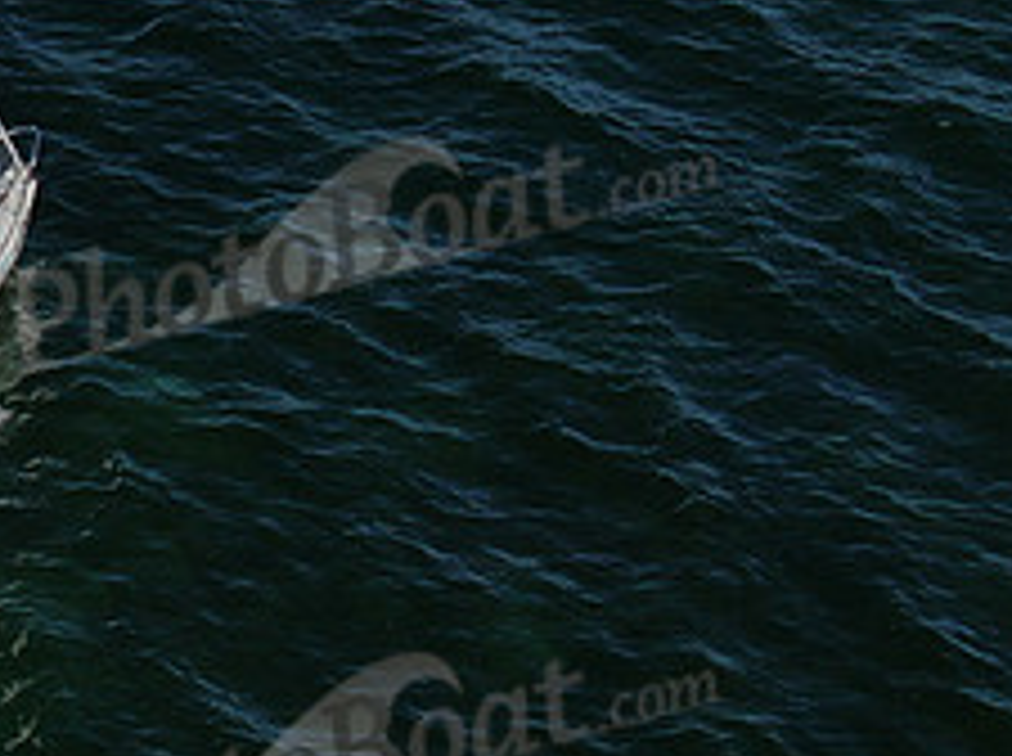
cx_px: -252
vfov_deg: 11.8
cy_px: 52
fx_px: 3619
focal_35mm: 124
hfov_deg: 15.3
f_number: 3.8
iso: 100
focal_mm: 8.6
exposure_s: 1/1600
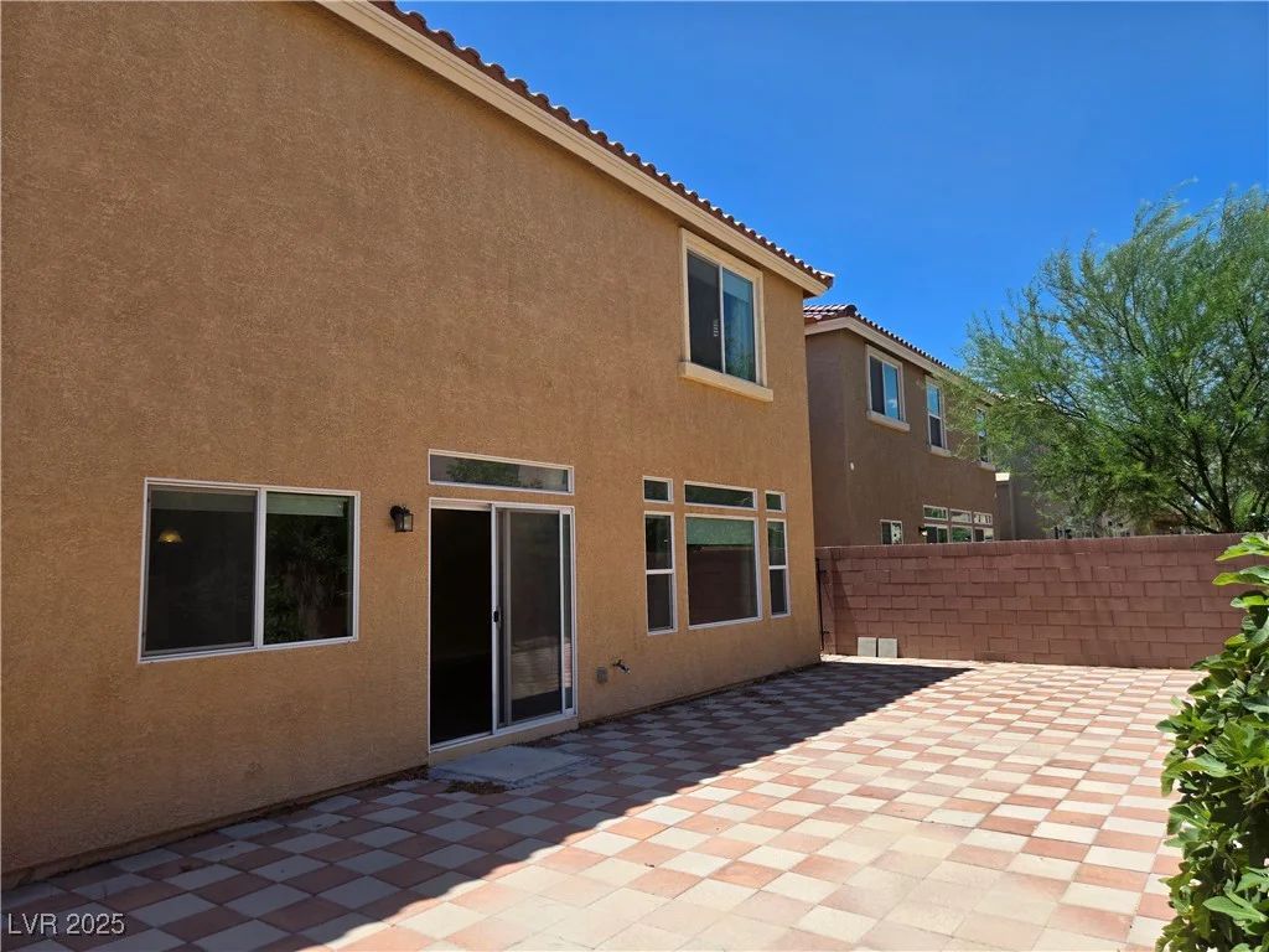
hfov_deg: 73.9
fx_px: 843
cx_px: 634
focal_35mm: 23
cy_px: 476
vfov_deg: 58.9
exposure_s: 1/2921
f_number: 1.8
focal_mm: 5.4
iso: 50
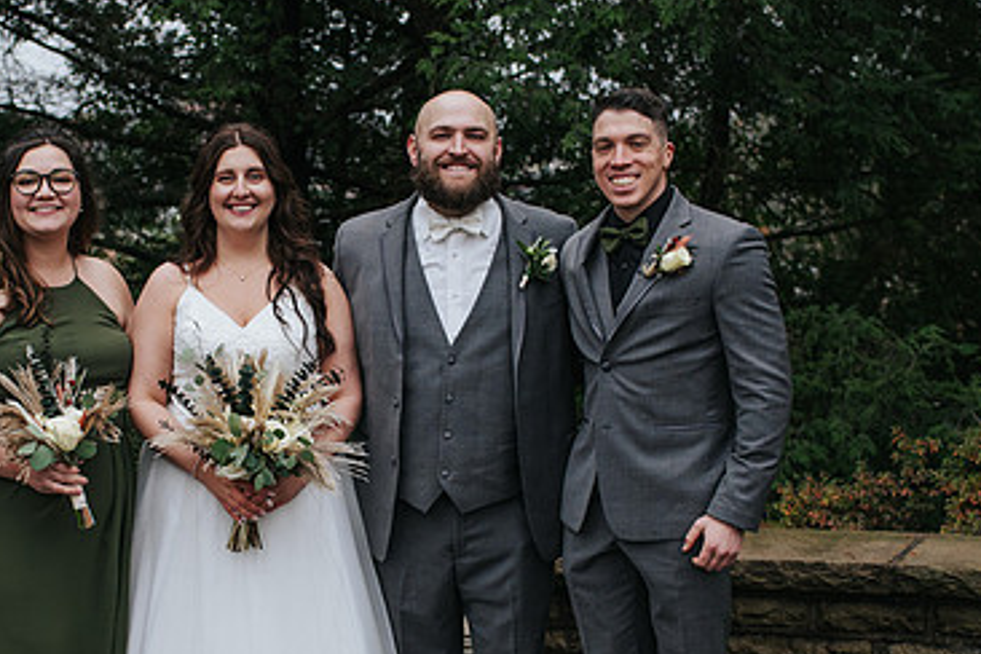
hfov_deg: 29.9
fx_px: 1826
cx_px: 326
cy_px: 480
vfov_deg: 20.2
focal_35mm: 67
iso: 800
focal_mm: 35
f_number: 3.2
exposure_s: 1/320
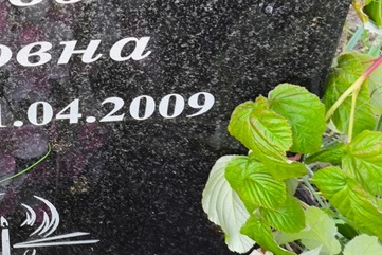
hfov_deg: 17.3
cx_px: -27
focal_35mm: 115
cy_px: 73
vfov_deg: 11.9
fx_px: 1221
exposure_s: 1/50
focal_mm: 4.71
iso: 64
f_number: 1.7
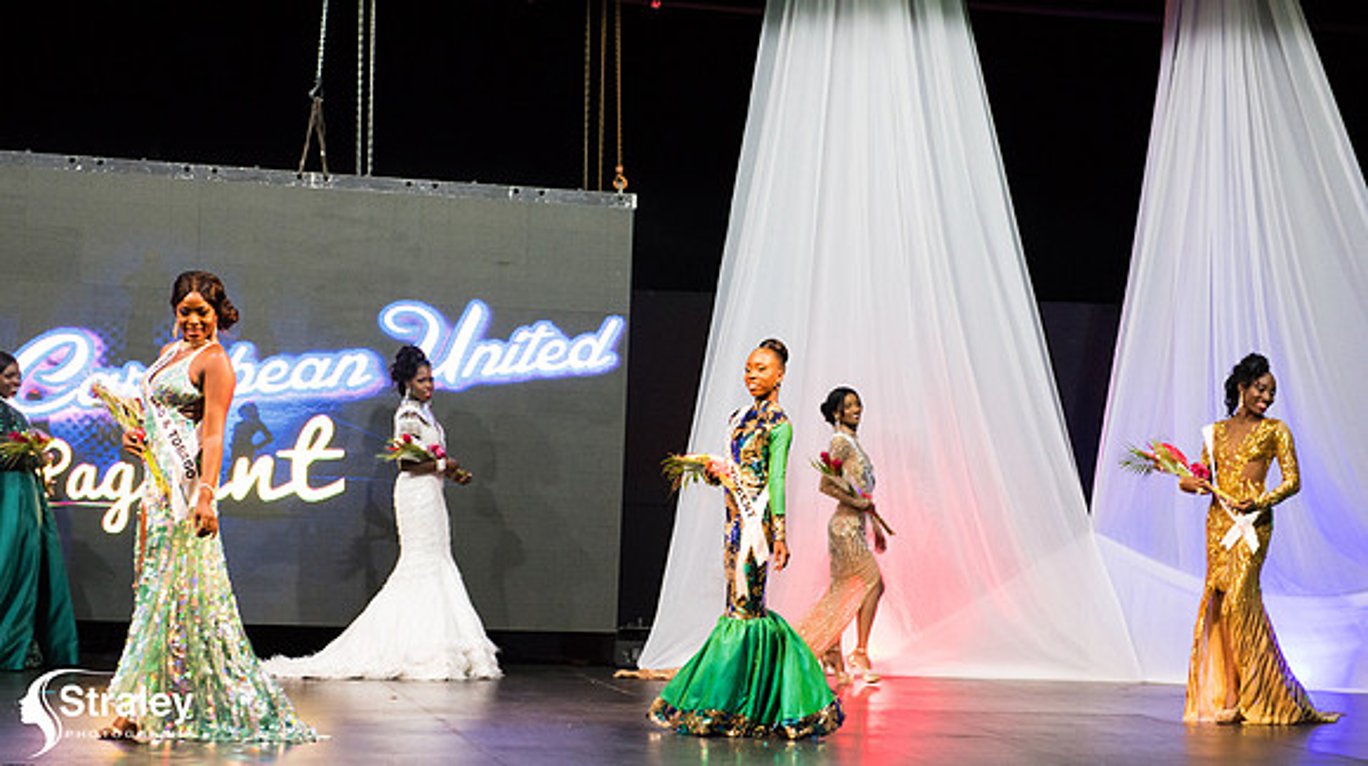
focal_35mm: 70
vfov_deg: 17.1
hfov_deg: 30.1
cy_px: 456
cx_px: 684
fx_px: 2546
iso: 4000
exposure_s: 1/160
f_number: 5
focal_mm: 62
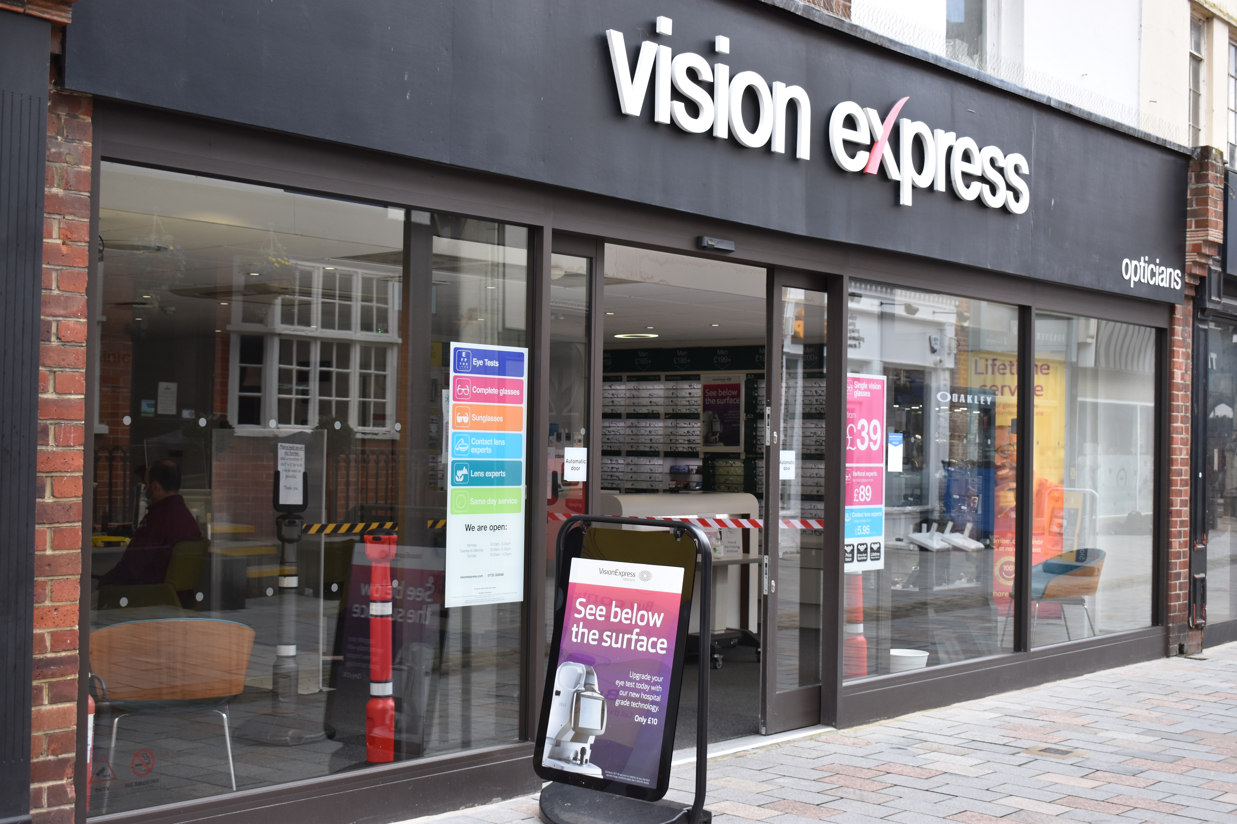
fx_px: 1649
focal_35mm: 48
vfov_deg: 28.1
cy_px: 412
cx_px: 618
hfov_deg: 41.1
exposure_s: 1/250
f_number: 5
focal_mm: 32
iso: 400
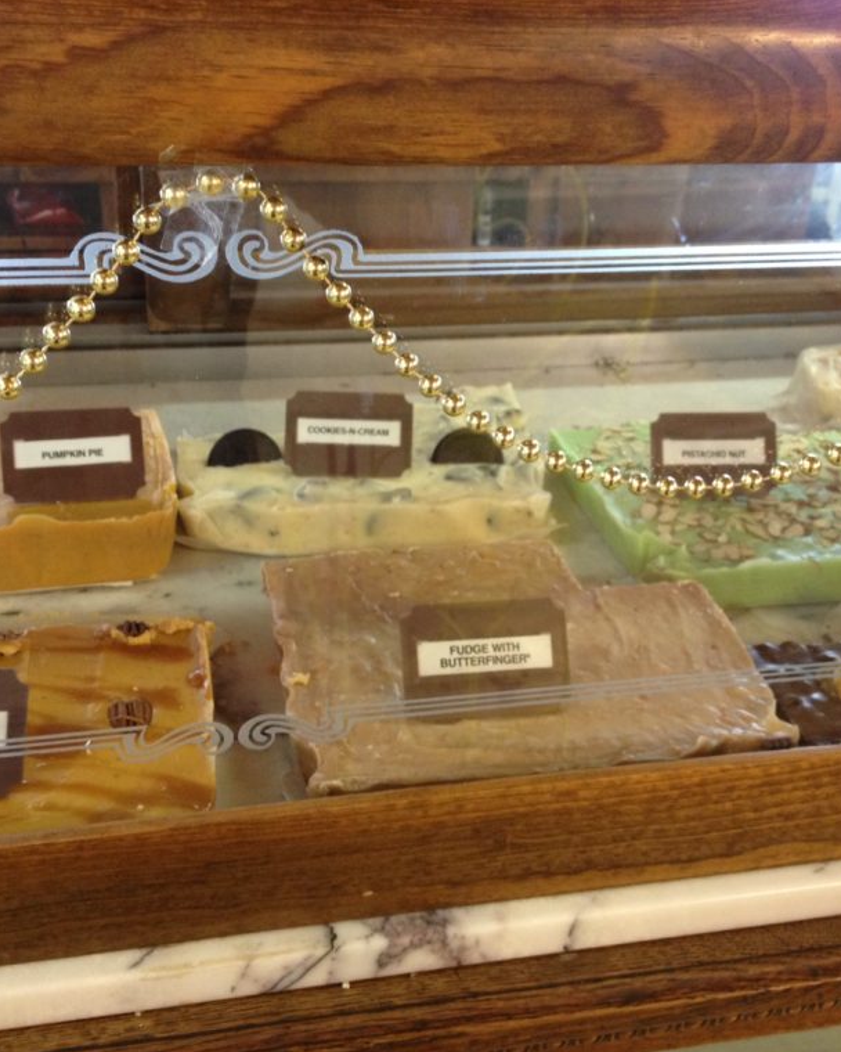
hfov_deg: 32.7
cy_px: 523
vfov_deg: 40.3
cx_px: 437
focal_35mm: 46
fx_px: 1431
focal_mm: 4.28
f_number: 2.4
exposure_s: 1/20
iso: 160
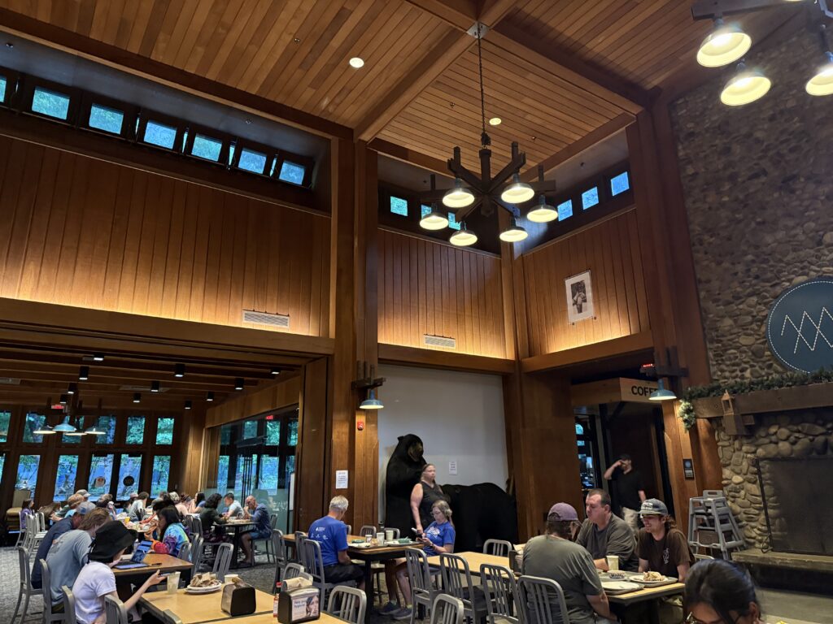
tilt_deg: +17.8
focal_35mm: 24
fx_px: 578
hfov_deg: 71.6
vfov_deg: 56.8
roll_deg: +0.8
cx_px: 416
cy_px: 312
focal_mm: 6.76
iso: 800
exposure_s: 1/30
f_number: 1.78
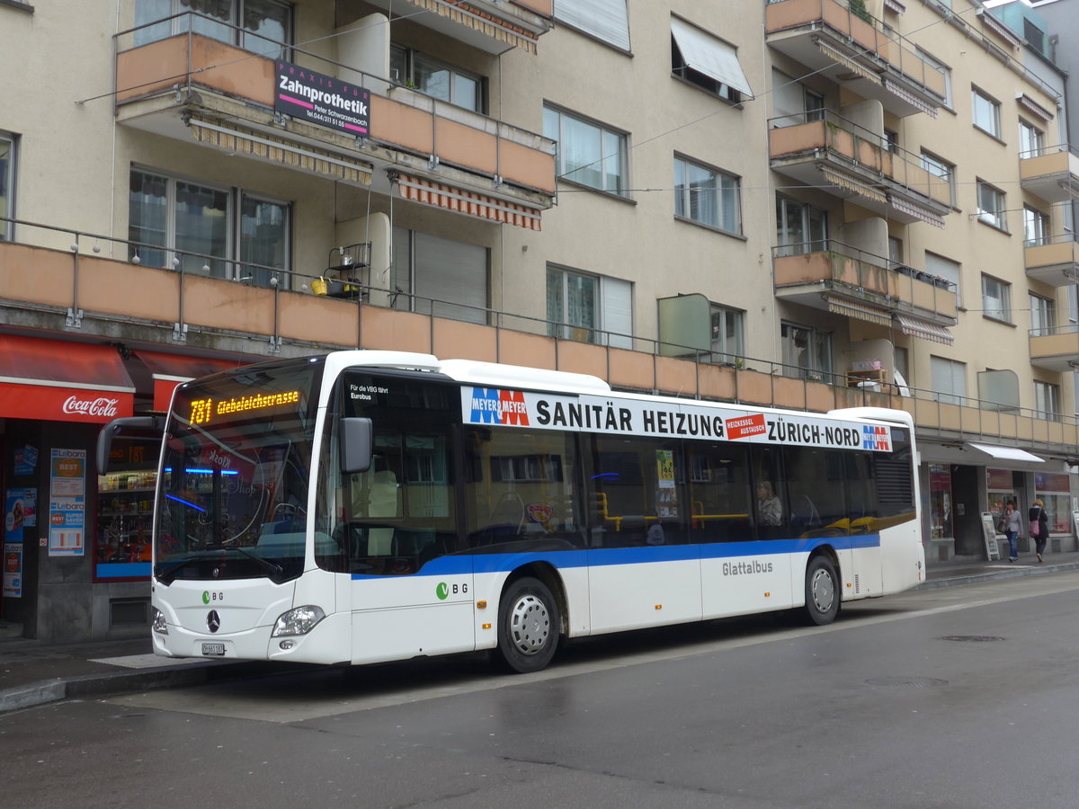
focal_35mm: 41
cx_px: 540
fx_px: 1278
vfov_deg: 35.1
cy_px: 404
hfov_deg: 45.8
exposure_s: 1/250
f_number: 2.8
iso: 80
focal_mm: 8.4
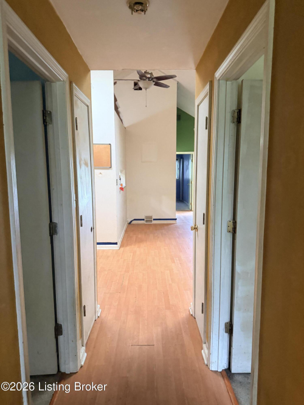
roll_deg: +1.6
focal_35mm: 24
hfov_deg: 56.8
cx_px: 152
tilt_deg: -9.3
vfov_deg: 71.6
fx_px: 281
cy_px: 202
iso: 800
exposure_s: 1/57
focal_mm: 6.76
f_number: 1.78
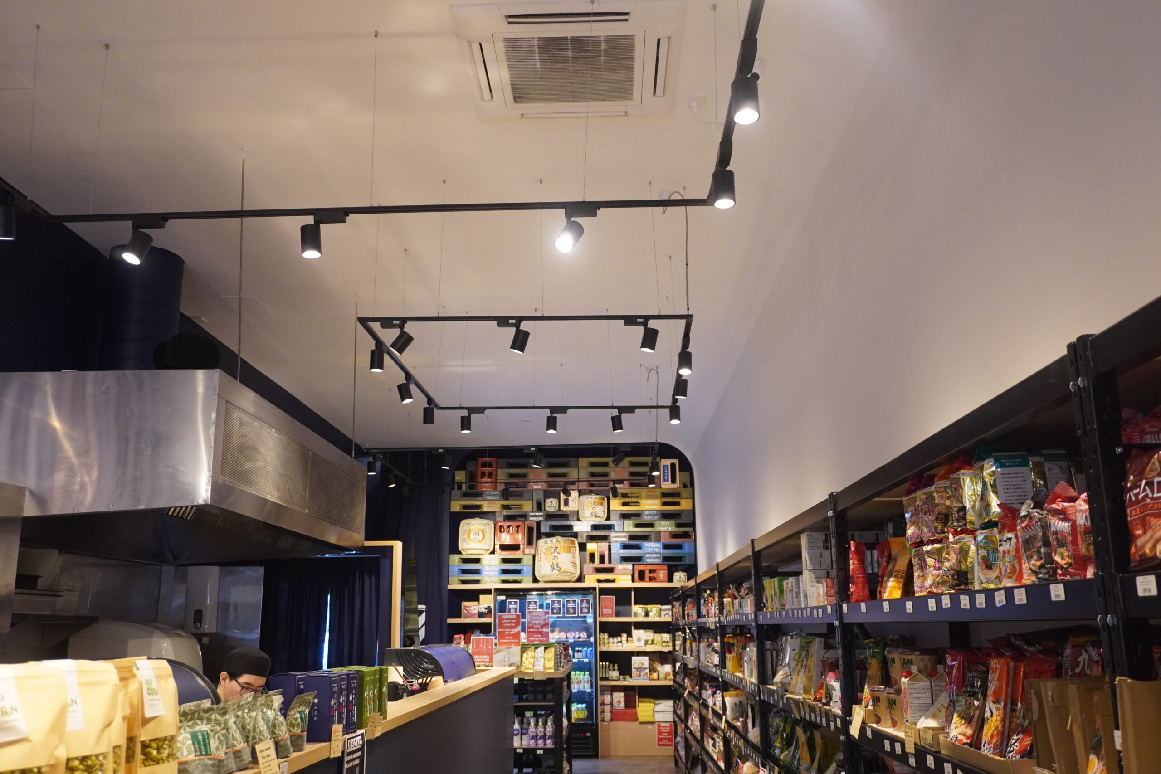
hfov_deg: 59.5
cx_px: 580
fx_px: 1016
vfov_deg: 41.7
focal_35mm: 32
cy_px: 387
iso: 2000
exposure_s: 1/160
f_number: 4
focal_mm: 21
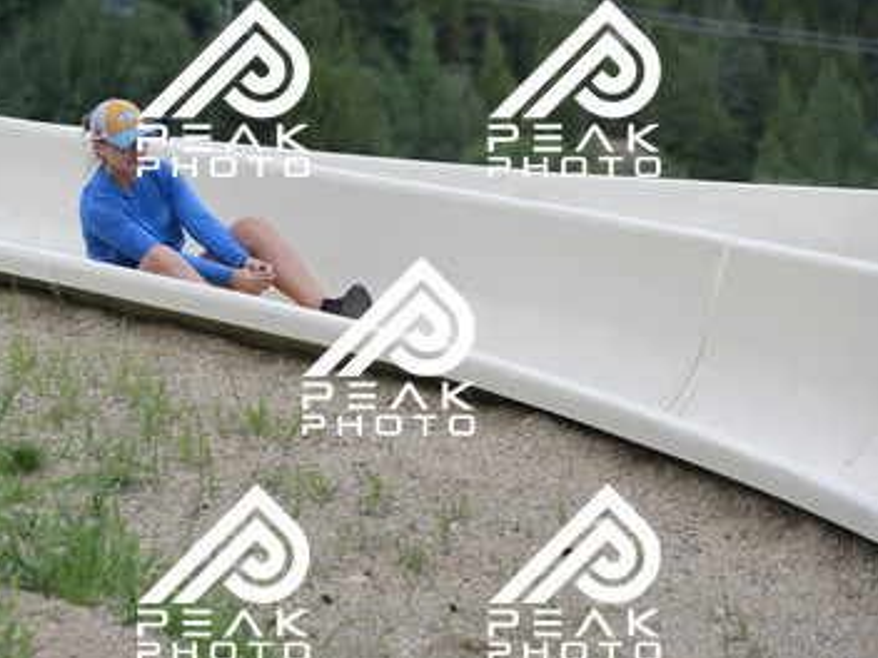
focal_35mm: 213
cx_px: 399
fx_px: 5403
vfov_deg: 7.0
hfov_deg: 9.3
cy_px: 330
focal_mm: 195
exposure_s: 1/1250
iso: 1100
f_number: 6.3
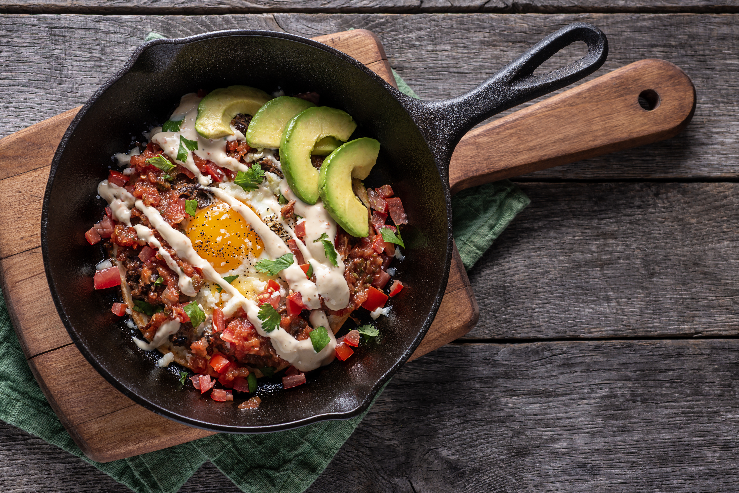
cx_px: 370
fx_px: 1232
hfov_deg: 33.4
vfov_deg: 22.6
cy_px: 246
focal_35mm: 60
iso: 250
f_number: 10
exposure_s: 1/160
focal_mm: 60
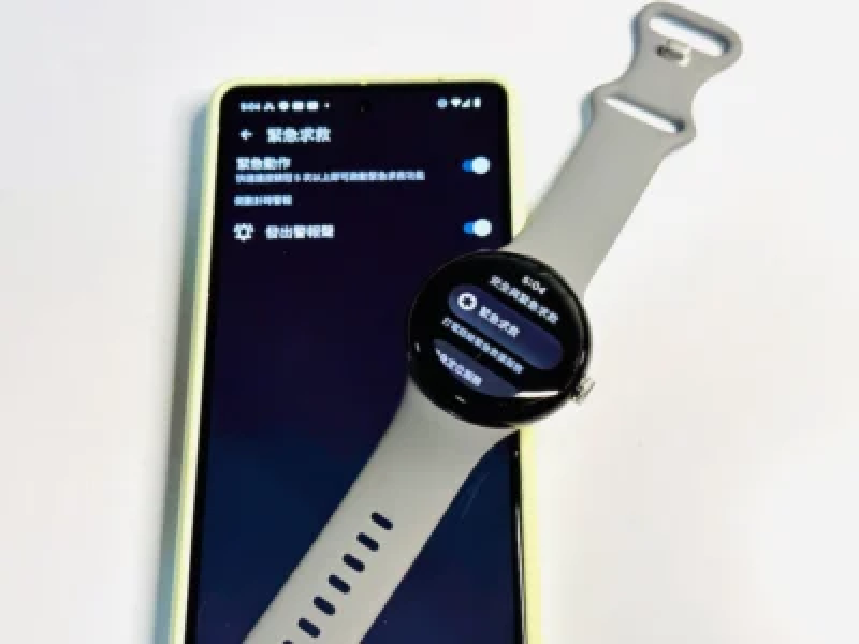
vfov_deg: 30.3
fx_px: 1191
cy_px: 322
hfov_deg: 39.7
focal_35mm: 48
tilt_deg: -67.1
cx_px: 430
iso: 100
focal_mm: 6.86
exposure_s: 1/120
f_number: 1.78
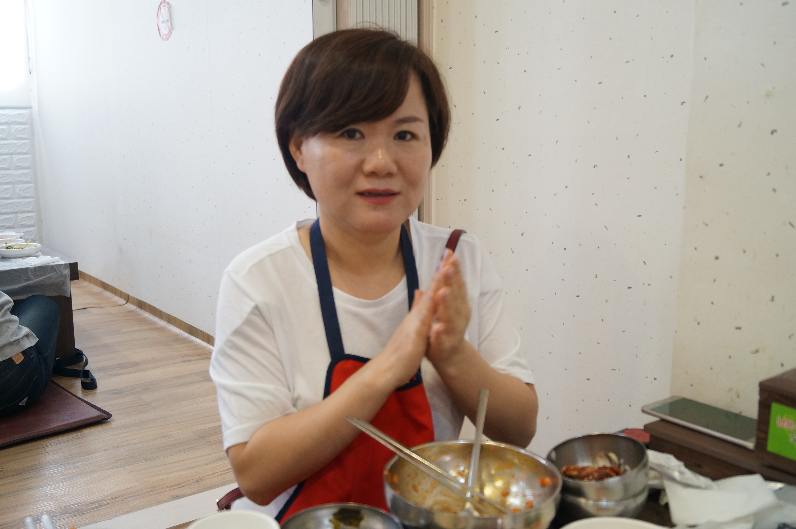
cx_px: 398
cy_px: 264
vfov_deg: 36.8
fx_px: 795
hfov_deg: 53.2
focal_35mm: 36
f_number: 4
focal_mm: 24
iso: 800
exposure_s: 1/60
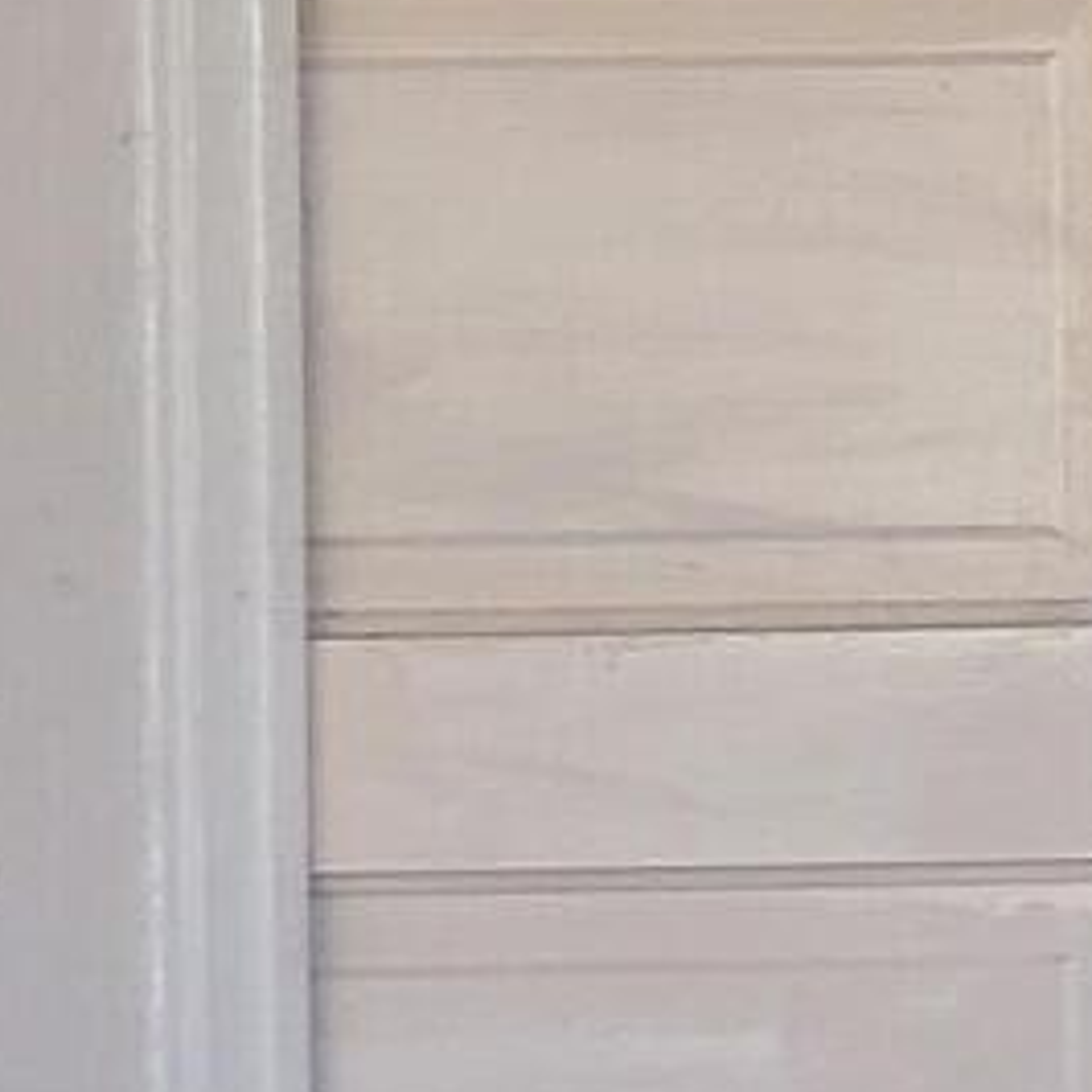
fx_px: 6174
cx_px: 2131
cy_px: 690
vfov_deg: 10.1
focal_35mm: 173
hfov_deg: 9.5
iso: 250
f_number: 1.8
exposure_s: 1/40
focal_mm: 5.4
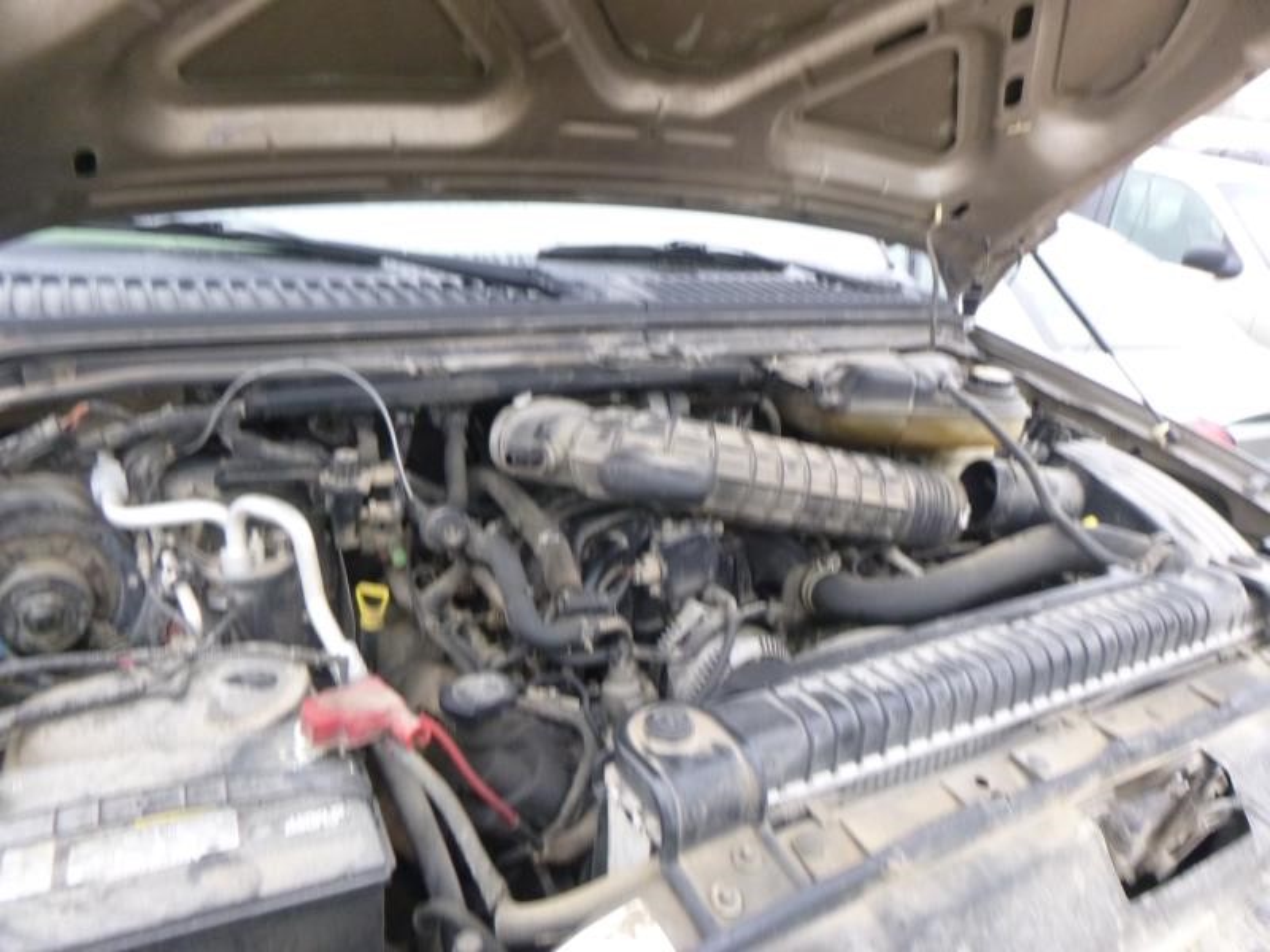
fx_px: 917
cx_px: 635
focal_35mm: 25
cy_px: 476
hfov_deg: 69.4
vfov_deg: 54.9
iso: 400
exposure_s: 1/60
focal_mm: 4.5
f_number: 3.9
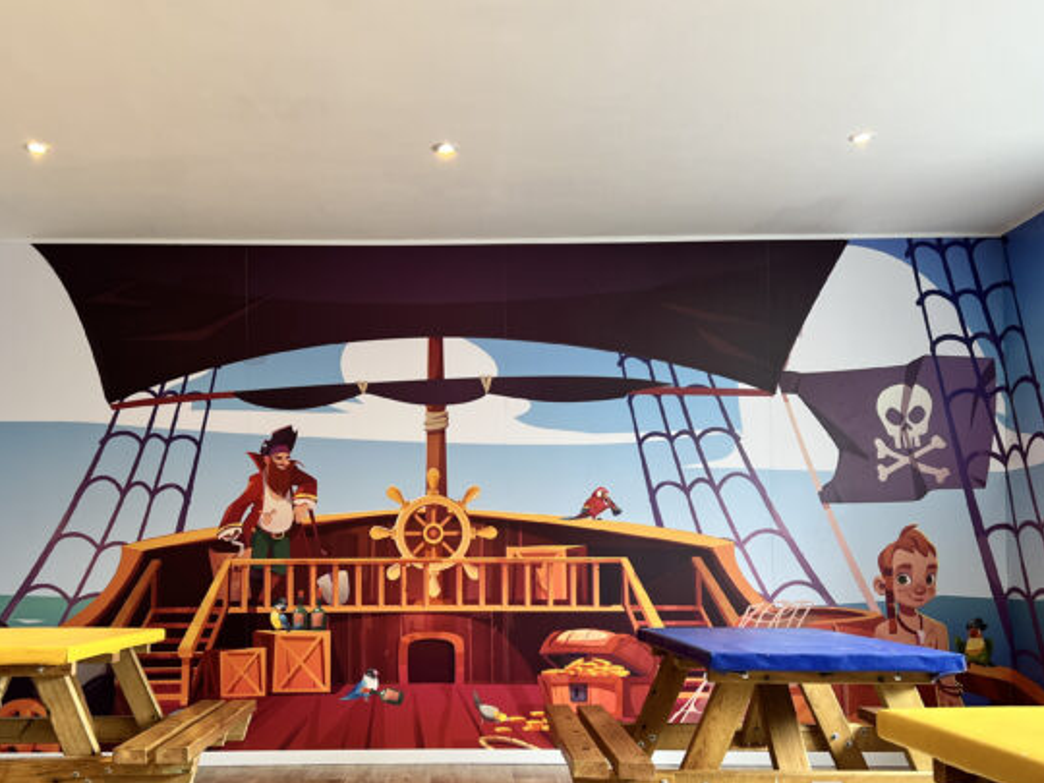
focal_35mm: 37
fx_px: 1116
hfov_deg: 50.0
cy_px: 526
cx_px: 445
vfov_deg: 38.2
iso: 125
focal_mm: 5.7
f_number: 1.5
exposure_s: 1/114
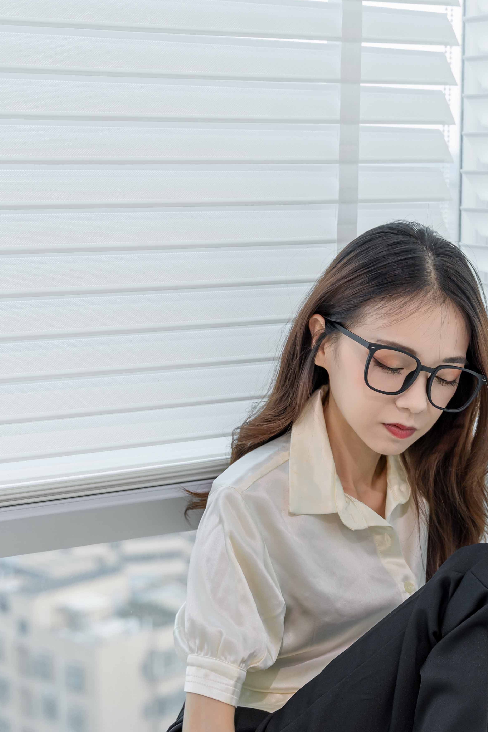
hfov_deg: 19.7
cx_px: 414
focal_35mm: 68
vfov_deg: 29.4
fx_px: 1382
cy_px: 498
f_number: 3.2
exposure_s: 1/100
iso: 200
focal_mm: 40
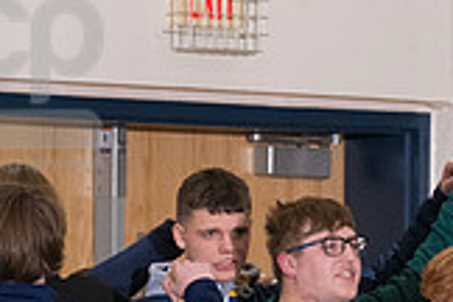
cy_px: 459
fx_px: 10821
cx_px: 414
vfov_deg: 1.6
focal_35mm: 860
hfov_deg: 2.4
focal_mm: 160
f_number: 5.6
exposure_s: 1/250
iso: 2000
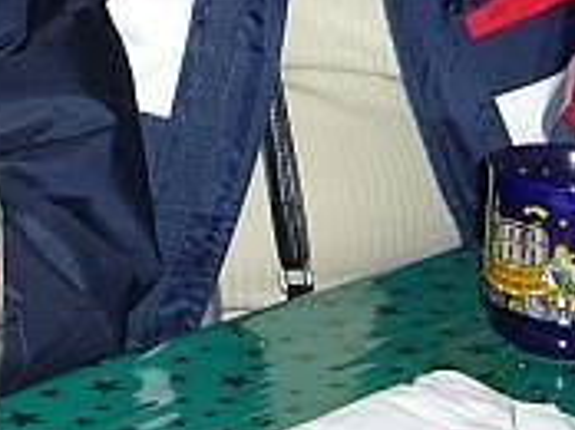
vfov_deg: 11.5
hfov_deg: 15.7
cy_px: -202
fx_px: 2040
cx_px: 3
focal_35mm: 123
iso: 100
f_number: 2.8
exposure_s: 1/60
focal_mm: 5.8
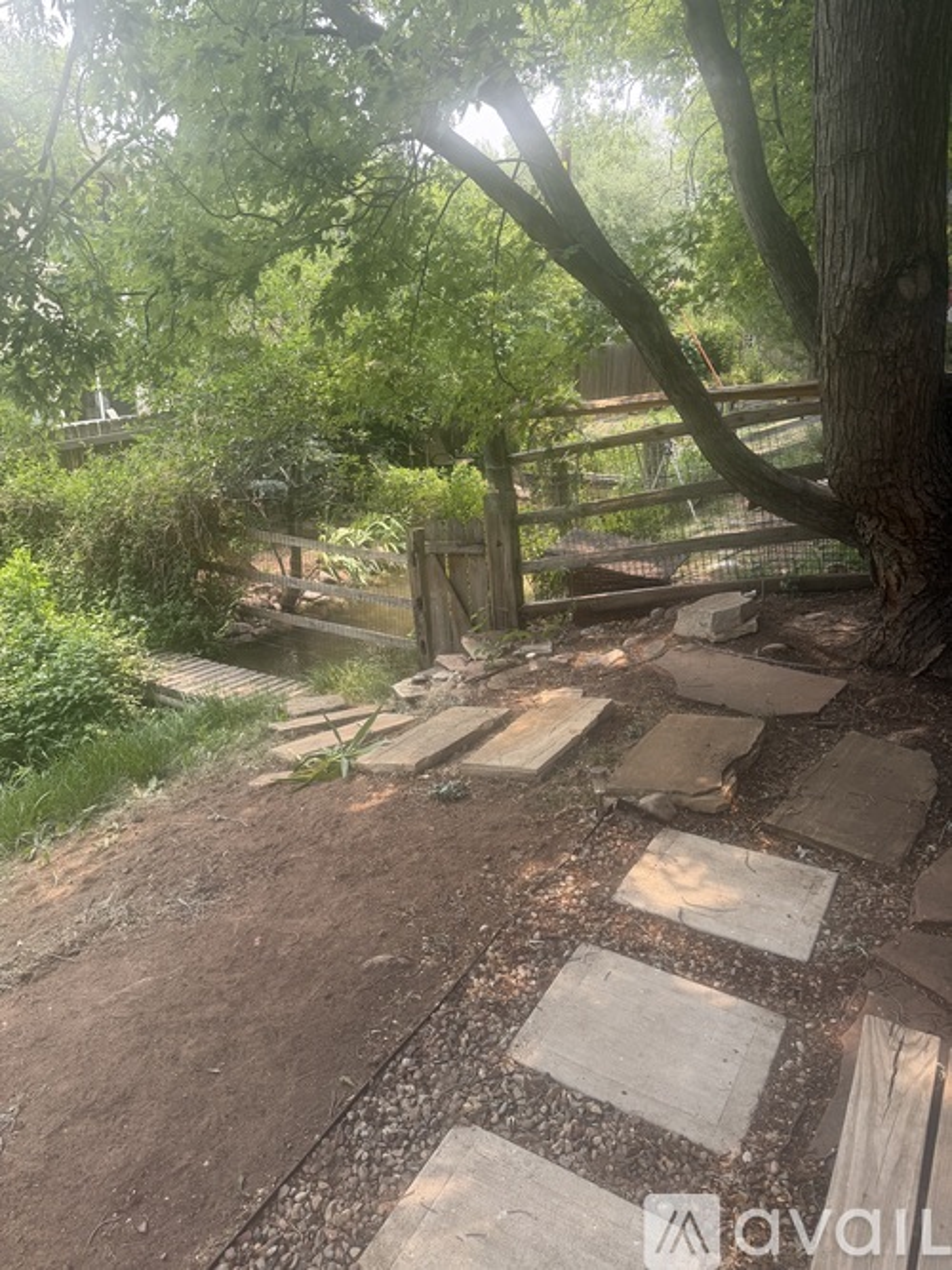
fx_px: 880
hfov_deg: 56.8
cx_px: 476
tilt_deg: -21.1
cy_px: 635
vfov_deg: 71.6
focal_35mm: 24
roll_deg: +0.0
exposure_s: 1/637
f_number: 1.78
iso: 100
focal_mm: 6.76
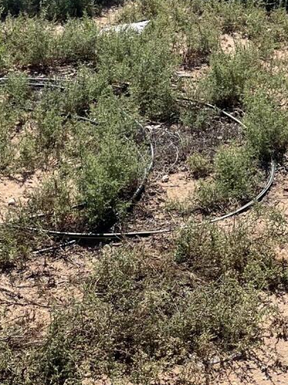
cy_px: -145
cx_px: 143
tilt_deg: -4.5
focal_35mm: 96
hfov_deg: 15.4
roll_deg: -0.6
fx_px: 1066
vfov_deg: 18.7
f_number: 1.6
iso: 50
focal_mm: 5.1
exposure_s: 1/4854
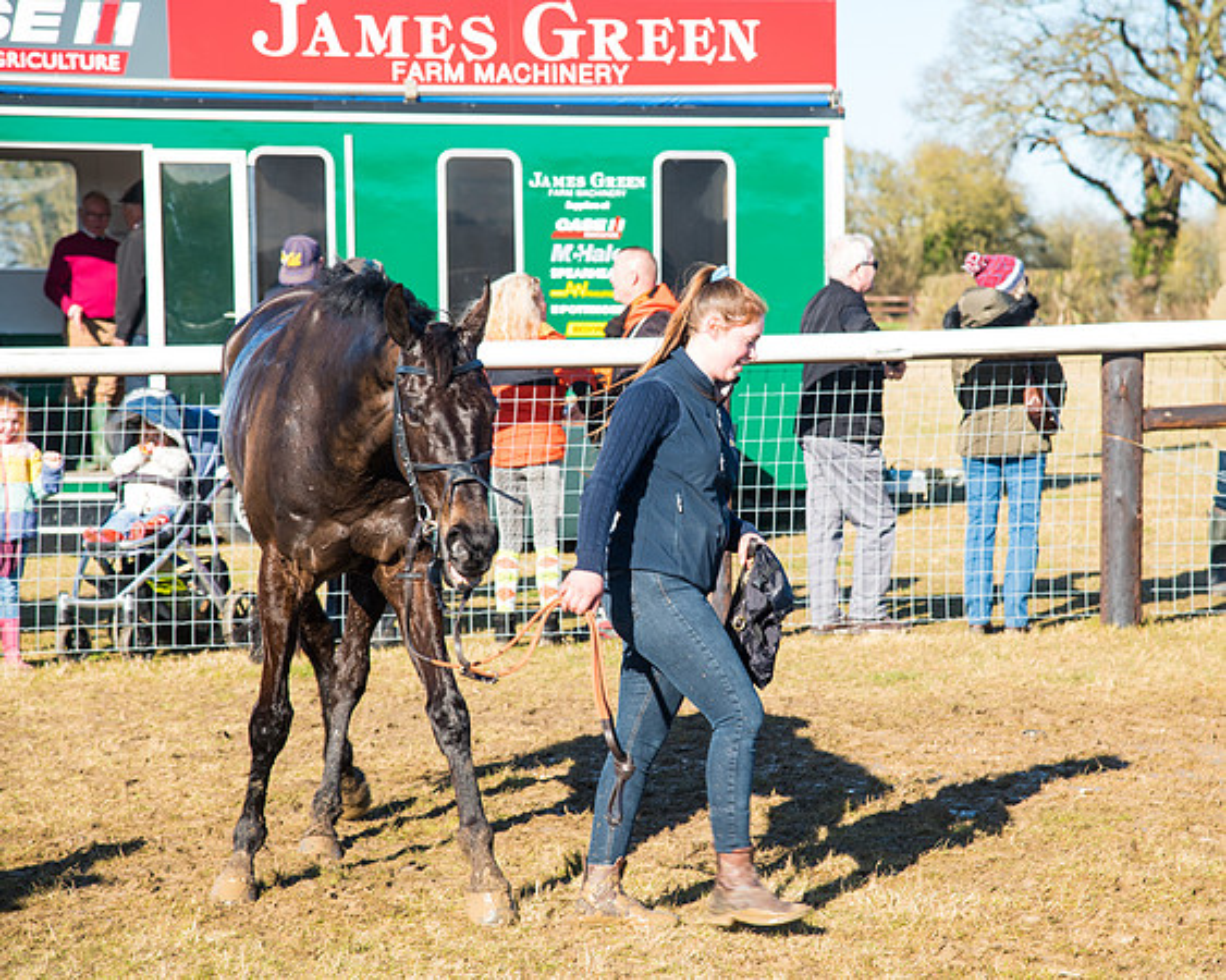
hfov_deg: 16.2
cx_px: 710
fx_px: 4294
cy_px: 490
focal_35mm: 118
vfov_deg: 13.0
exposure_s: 1/200
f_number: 5
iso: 125
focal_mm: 105
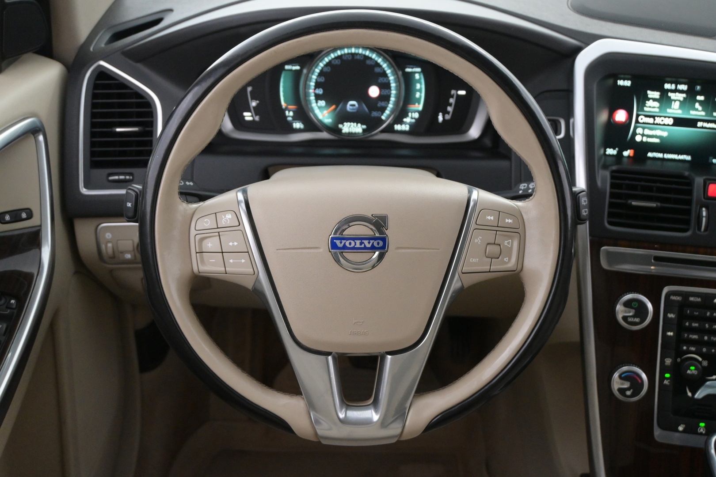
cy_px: 238
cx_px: 358
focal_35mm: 44
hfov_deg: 45.0
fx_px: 865
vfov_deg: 30.8
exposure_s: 1/50
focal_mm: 29
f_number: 4.8
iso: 3600
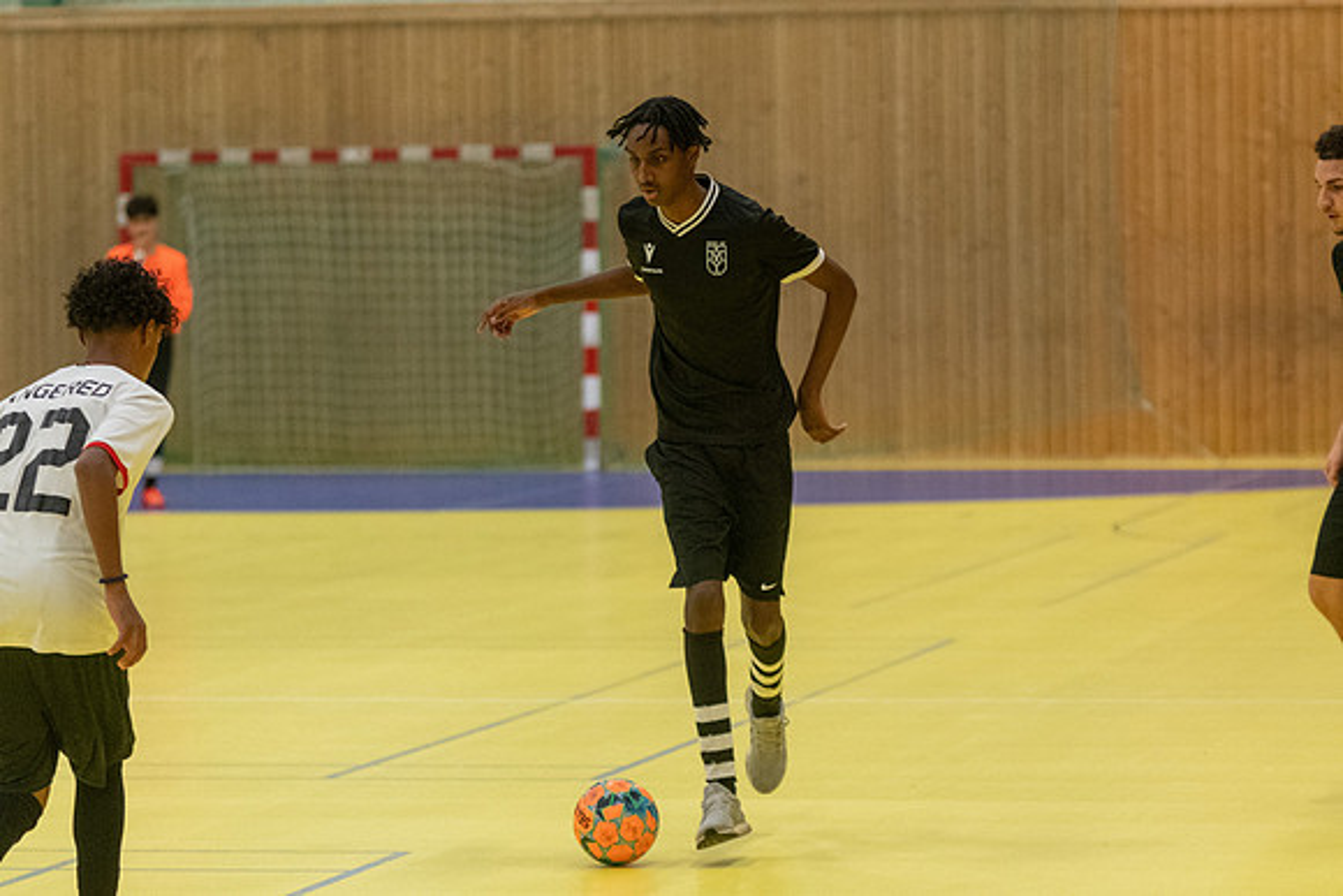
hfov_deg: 12.2
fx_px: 6269
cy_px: 448
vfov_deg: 8.2
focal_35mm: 168
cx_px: 672
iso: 4000
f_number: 3.2
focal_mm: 112
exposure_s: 1/640
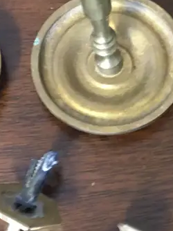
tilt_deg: -69.5
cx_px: 127
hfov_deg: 16.5
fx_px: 594
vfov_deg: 22.0
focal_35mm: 89
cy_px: 116
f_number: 2.2
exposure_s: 1/4
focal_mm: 4.15
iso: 100
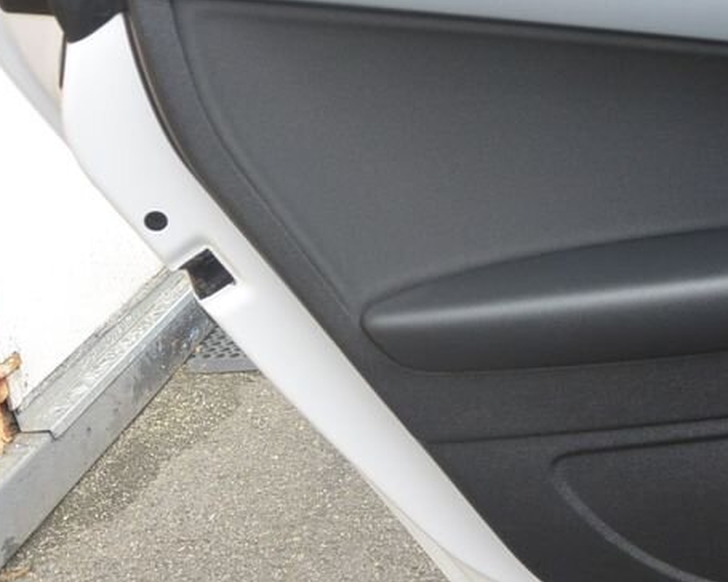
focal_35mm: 57
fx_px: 1228
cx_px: 669
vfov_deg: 26.7
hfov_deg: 31.3
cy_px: 285
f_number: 3.5
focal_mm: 10
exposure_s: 1/400
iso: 160
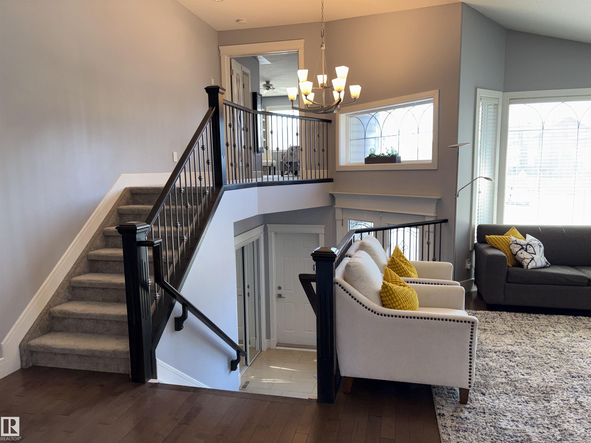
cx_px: 296
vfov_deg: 53.1
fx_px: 444
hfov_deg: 67.3
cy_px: 222
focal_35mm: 26
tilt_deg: -7.7
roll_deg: +1.5
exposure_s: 1/232
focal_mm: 5.96
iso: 100
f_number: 1.6
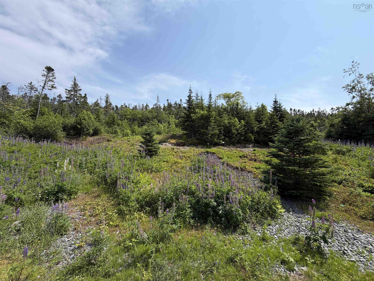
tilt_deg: +6.3
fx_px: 151
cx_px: 187
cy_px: 140
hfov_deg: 102.1
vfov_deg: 85.7
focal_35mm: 14
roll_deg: -0.5
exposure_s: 1/928
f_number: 2.2
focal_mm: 2.22
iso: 20
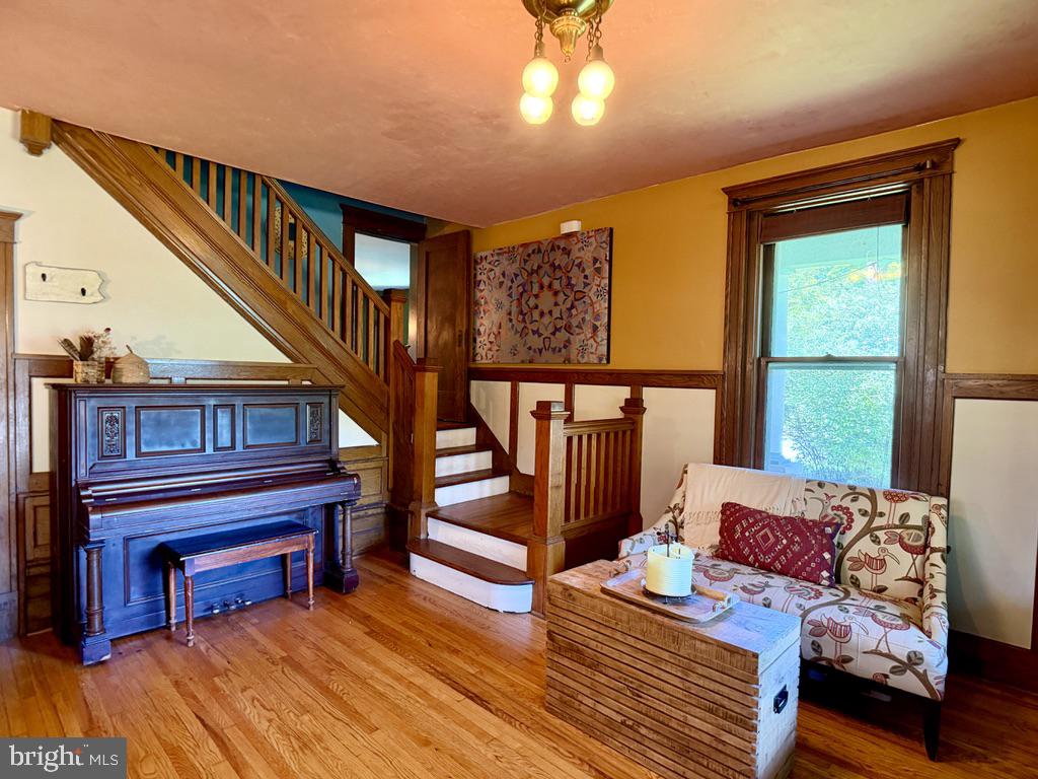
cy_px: 390
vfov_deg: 56.8
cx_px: 519
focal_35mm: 24
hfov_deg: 71.6
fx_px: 720
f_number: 1.78
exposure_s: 1/60
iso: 500
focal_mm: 6.76
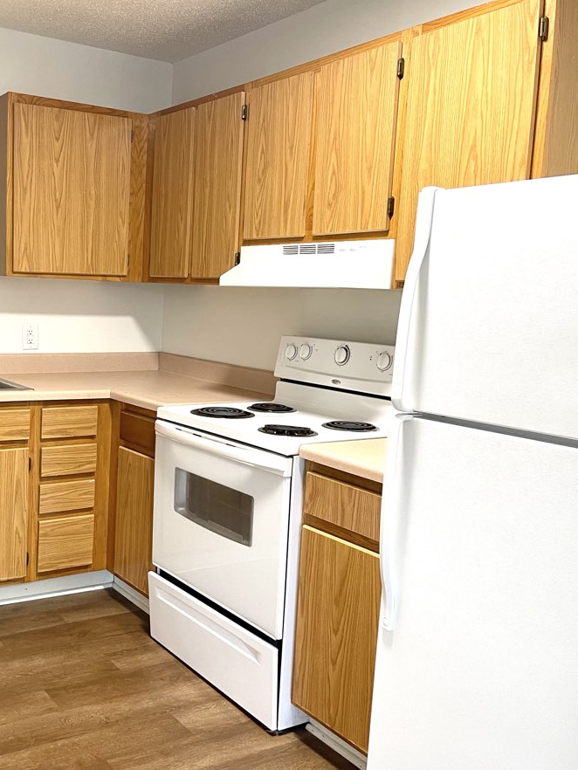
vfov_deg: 53.9
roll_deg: -2.3
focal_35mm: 34
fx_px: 757
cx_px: 138
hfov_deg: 40.5
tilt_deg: -7.4
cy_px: 380
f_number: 1.6
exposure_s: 1/60
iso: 125
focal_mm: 5.1
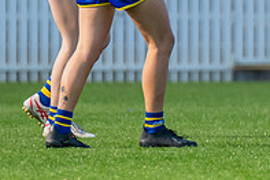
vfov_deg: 0.7
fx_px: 14635
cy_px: -92
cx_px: 586
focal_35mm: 1953
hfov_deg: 1.1
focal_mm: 380
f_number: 6.3
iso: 800
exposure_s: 1/1250
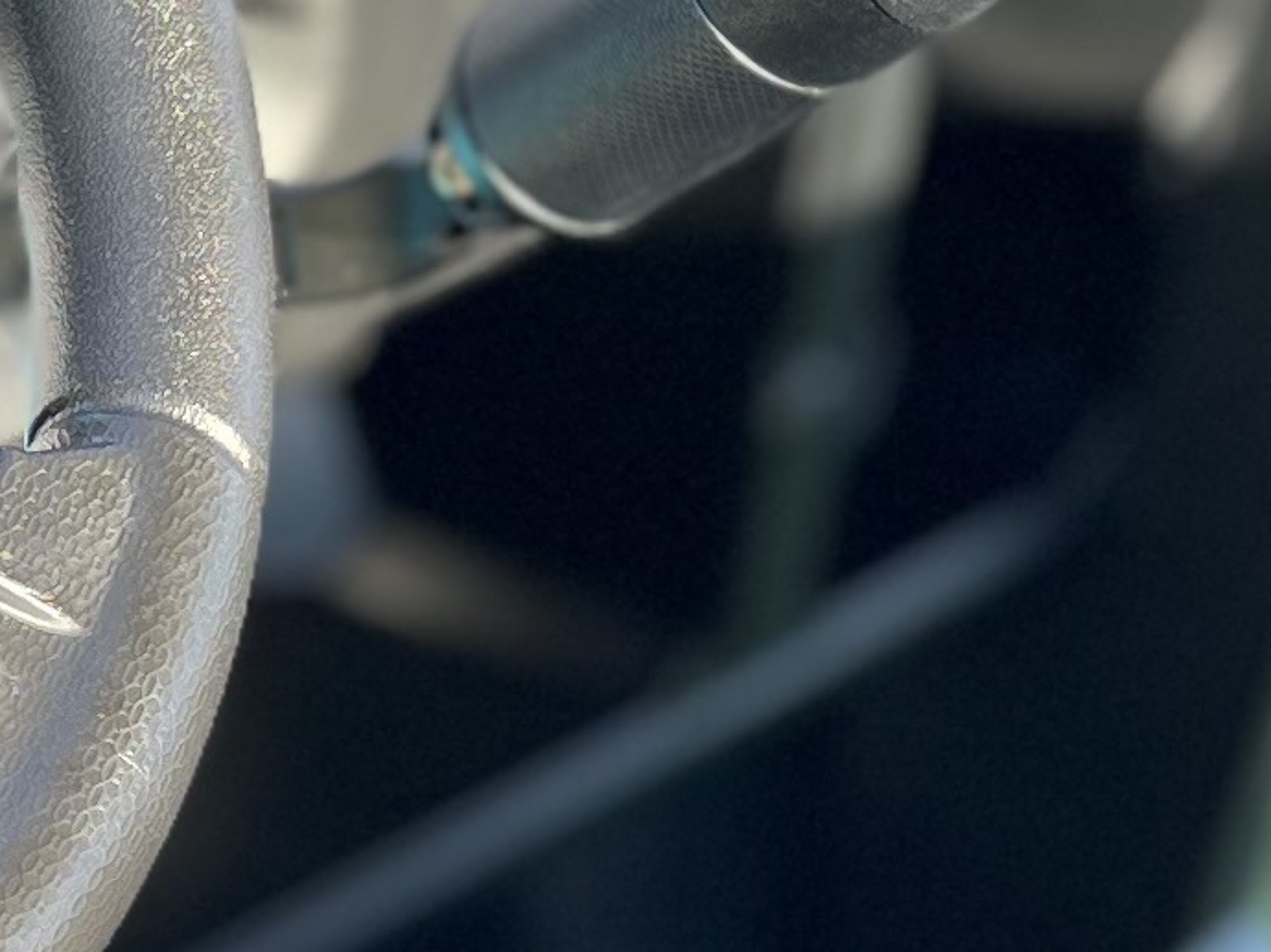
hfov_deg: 12.5
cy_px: 517
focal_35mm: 152
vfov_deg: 9.8
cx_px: -494
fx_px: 5579
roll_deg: -8.4
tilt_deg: -34.9
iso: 50
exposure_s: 1/391
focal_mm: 5.7
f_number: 1.5
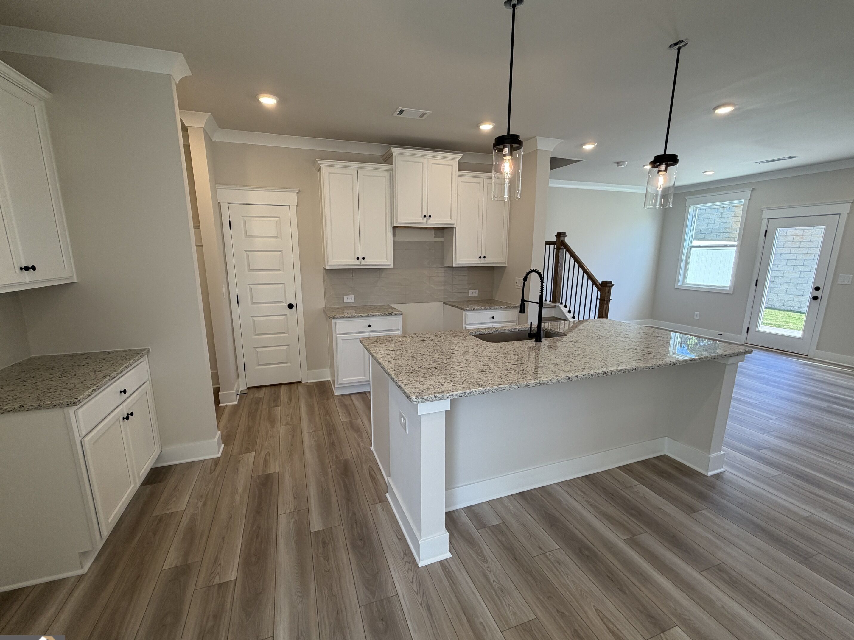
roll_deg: +1.1
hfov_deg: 98.2
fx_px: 370
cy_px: 327
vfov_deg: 81.7
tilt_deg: -11.4
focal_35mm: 15
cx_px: 420
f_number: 2.2
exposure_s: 1/120
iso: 100
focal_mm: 2.22
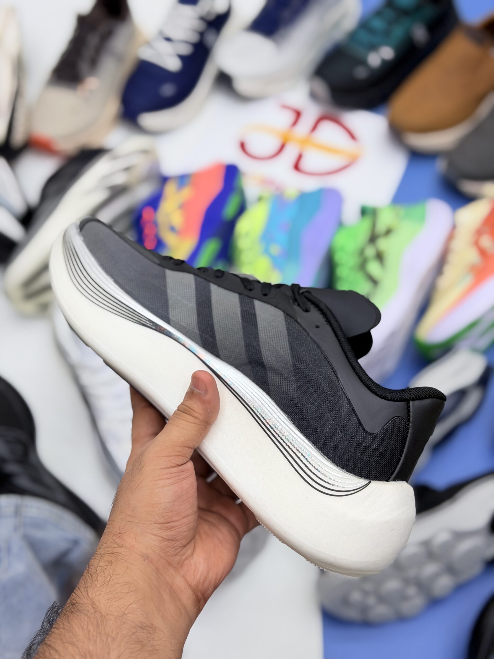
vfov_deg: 39.7
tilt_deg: -57.0
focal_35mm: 48
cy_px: 330
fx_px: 913
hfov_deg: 30.3
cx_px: 247
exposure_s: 1/286
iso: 64
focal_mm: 6.76
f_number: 1.78
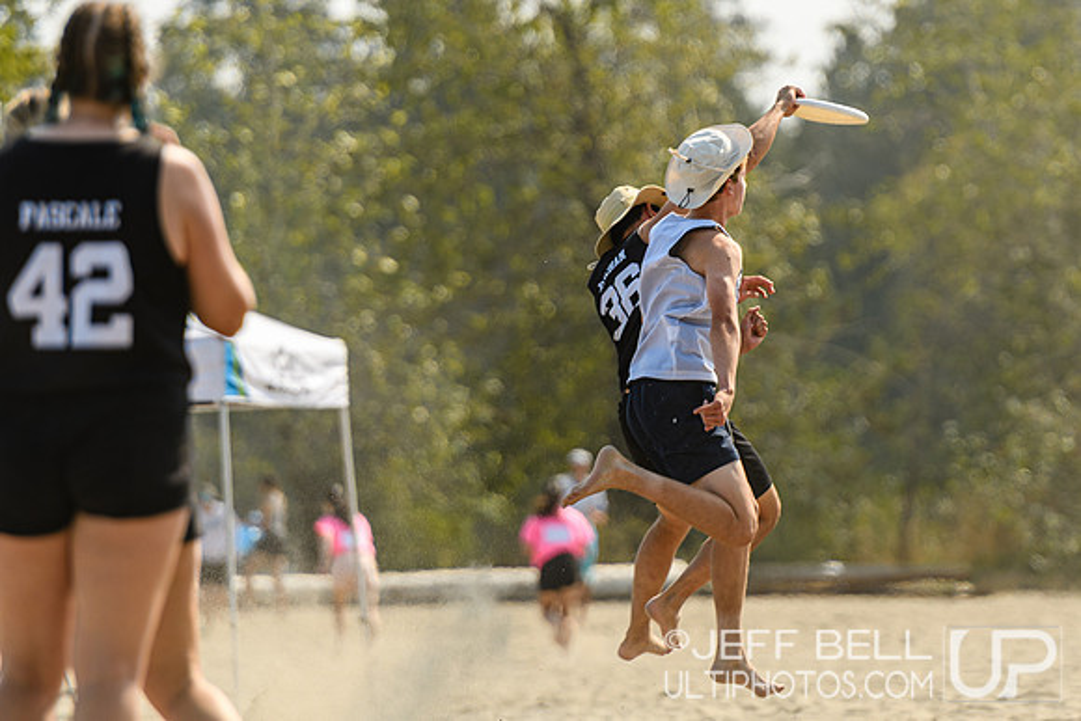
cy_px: 256
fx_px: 11980
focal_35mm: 399
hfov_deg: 5.2
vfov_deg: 3.4
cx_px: 715
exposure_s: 1/1250
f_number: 3.2
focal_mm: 200
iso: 100
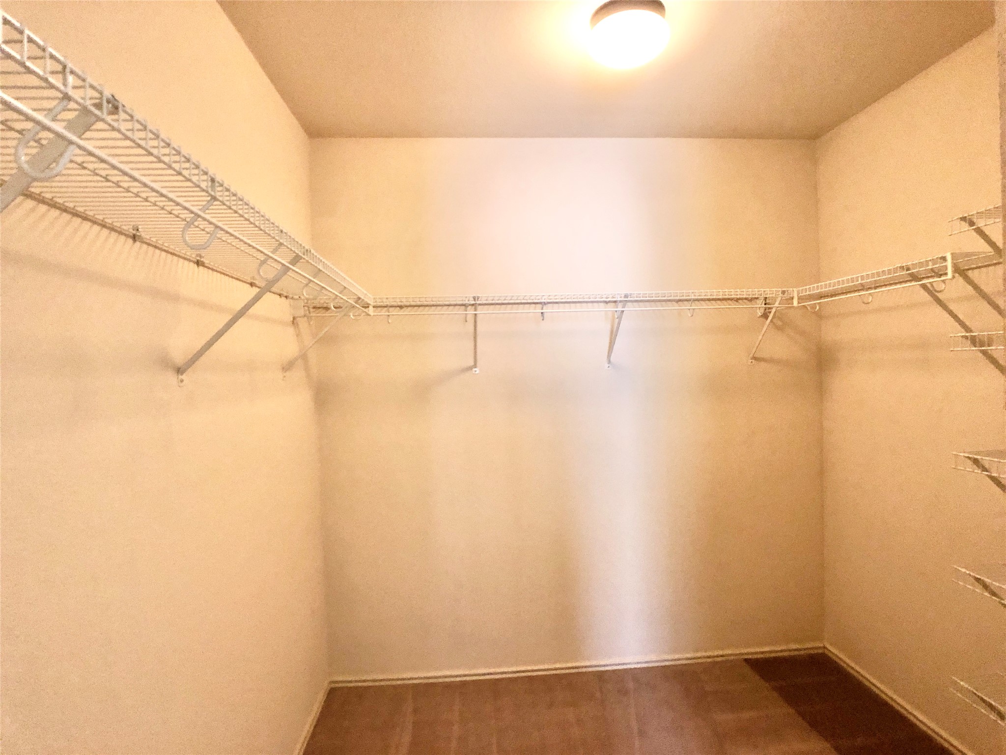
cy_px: 378
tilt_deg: -1.1
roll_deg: +1.9
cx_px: 503
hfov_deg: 63.4
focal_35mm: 28
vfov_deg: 49.7
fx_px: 814
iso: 80
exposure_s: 1/15
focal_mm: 4
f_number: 1.8
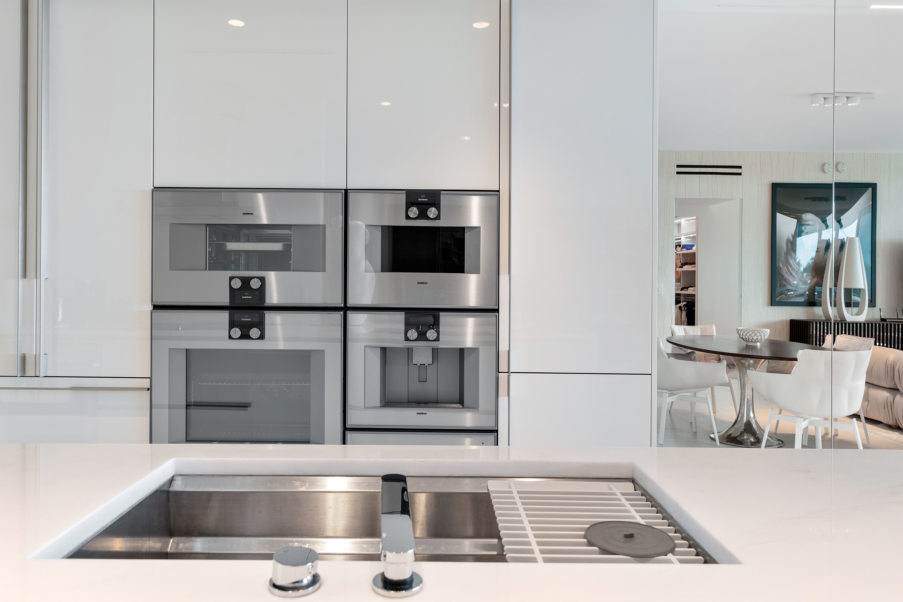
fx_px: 652
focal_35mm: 26
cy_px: 301
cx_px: 452
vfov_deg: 49.6
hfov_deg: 69.4
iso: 640
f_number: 8
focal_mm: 26
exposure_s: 1/50
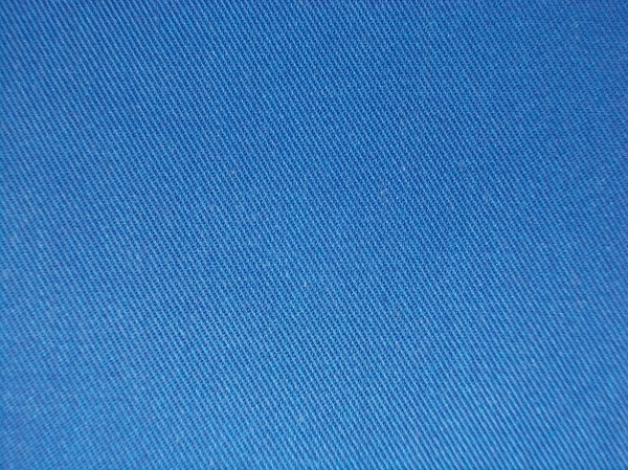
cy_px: 235
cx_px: 314
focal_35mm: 96
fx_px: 1740
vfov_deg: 15.4
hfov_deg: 20.5
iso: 200
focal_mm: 13.6
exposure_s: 1/60
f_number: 5.3
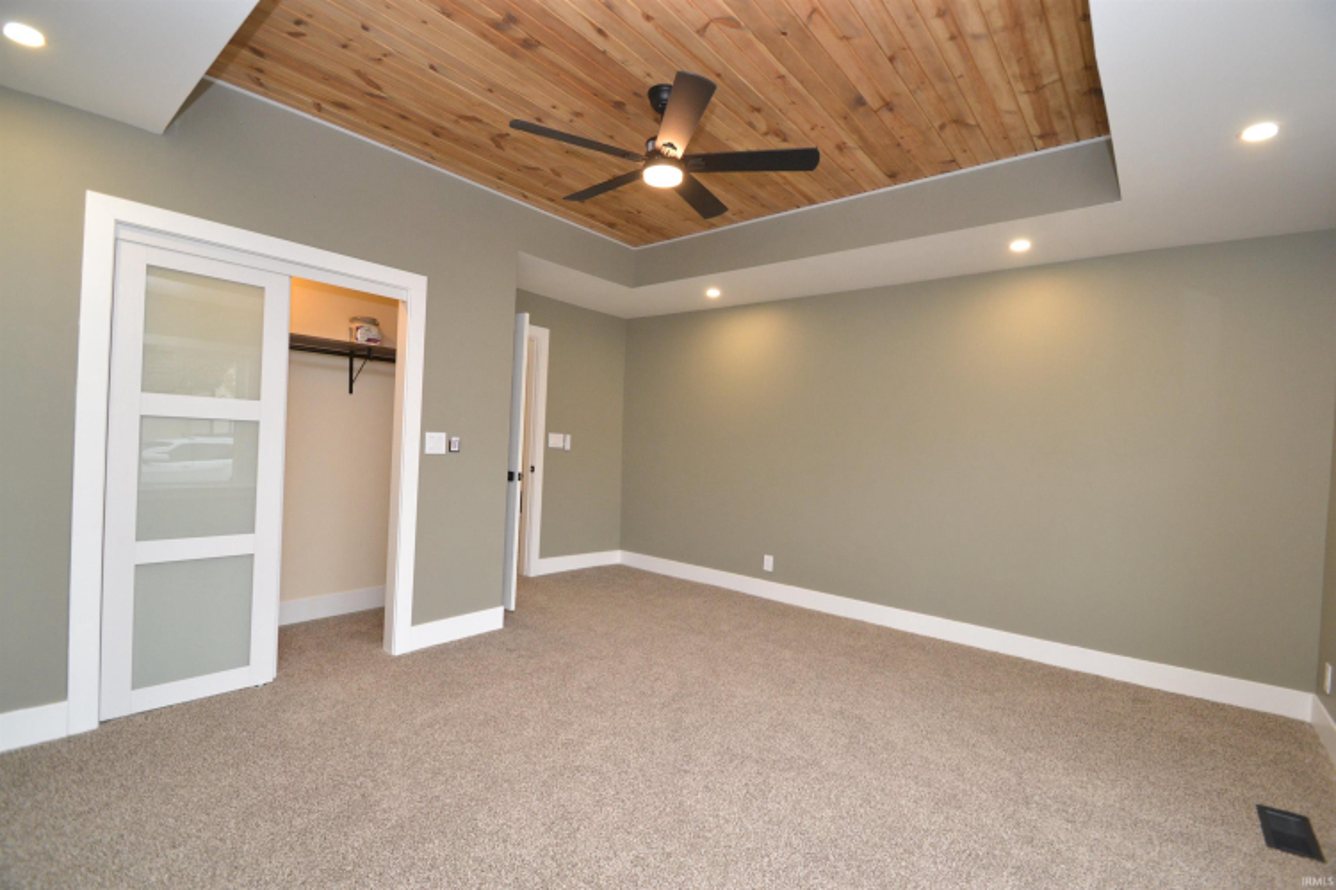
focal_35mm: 15
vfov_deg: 77.3
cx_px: 668
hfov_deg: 100.4
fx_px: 557
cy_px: 445
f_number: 3.5
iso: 560
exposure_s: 1/60
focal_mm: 10
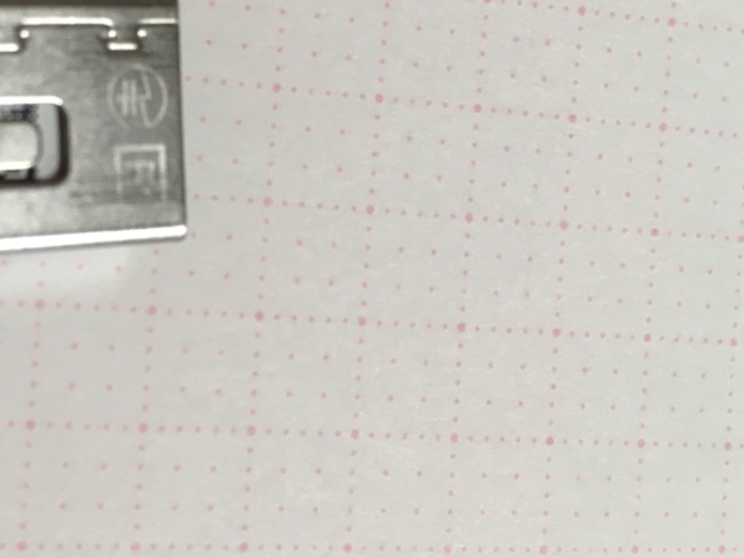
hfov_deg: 30.9
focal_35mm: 59
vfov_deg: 24.7
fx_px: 1268
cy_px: 175
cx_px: 49
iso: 64
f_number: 2.2
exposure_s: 1/30
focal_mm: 4.15
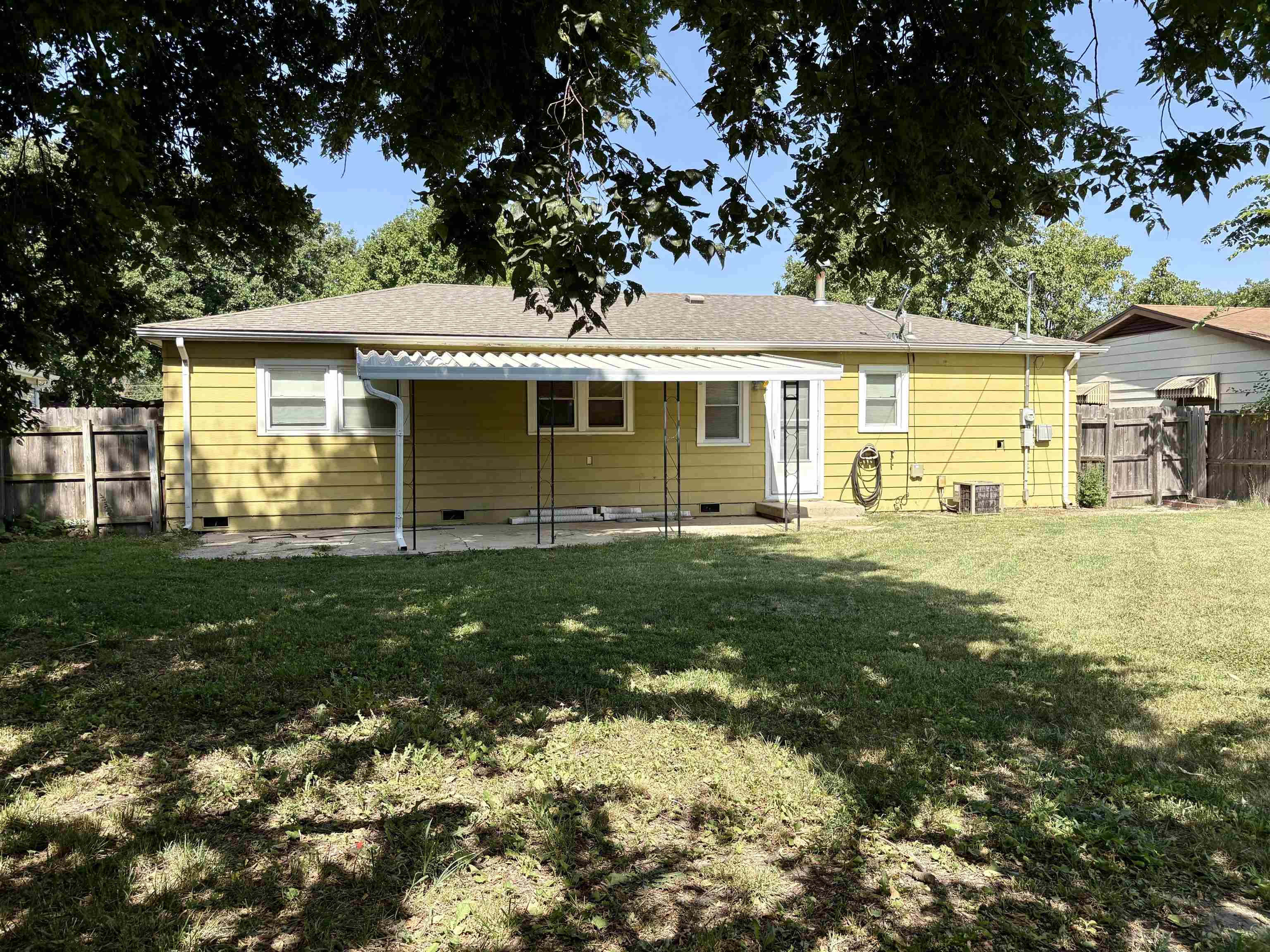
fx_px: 954
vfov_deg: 53.1
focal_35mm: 26
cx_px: 635
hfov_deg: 67.3
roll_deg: -0.3
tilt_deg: -1.2
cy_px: 476
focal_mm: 5.96
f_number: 1.6
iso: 50
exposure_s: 1/1901
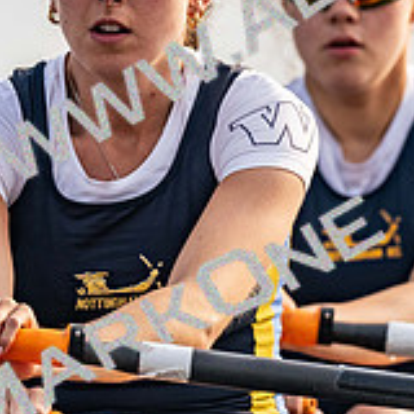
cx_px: 308
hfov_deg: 1.0
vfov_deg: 1.0
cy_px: 188
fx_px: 24951
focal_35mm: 1844
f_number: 4
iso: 320
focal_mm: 600
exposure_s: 1/2500
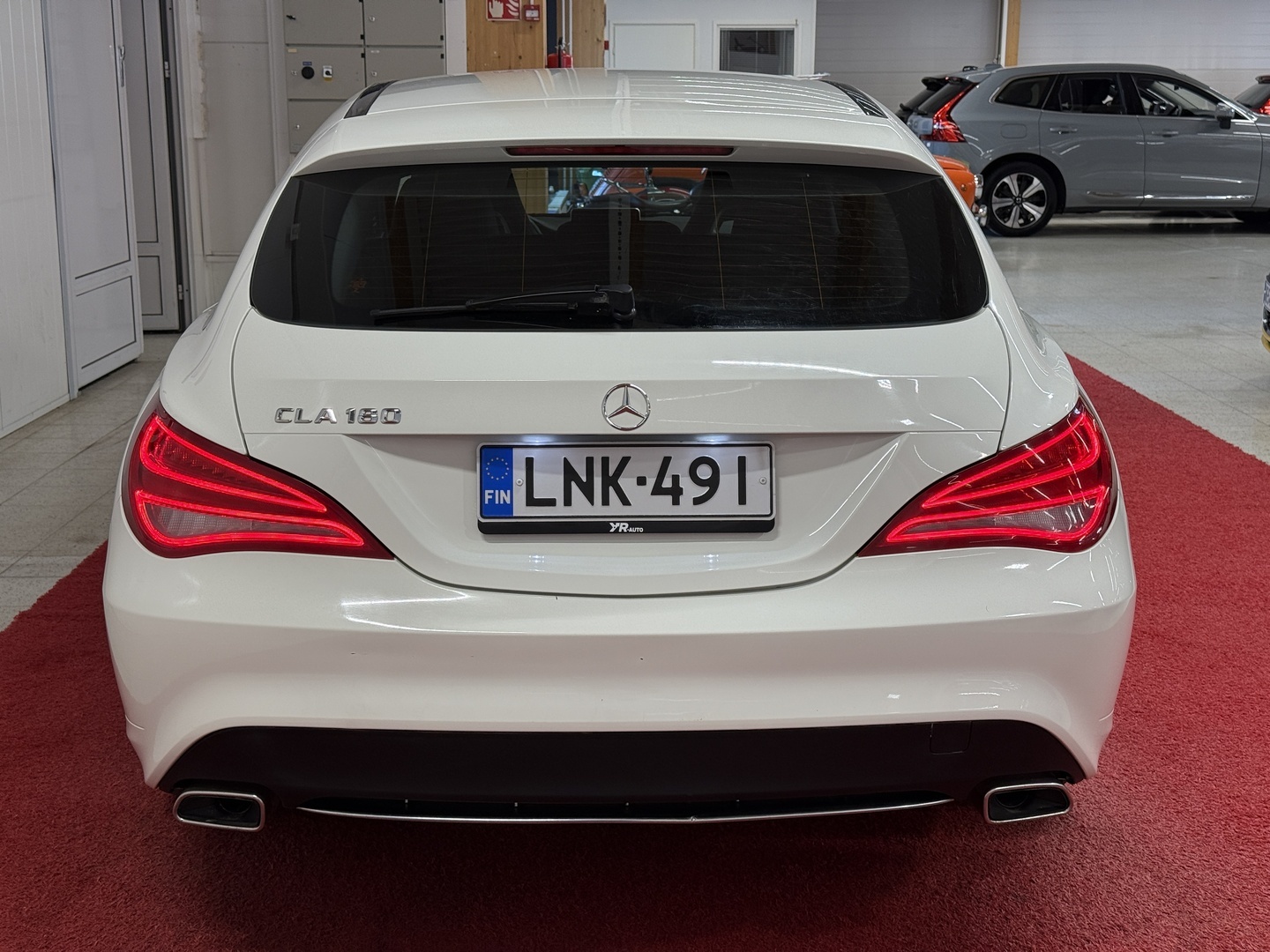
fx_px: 1761
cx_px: 635
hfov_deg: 39.7
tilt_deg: -11.8
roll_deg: -0.2
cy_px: 476
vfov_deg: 30.3
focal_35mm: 48
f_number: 1.78
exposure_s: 1/121
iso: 50
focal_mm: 6.76
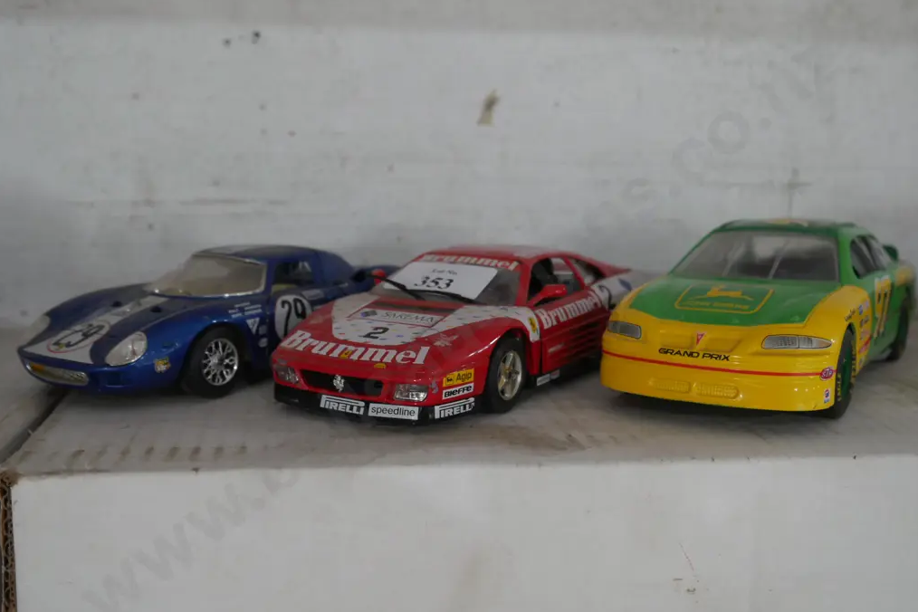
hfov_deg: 46.4
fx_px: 1071
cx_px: 461
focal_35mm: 42
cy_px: 333
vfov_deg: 31.9
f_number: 4.4
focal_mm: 20
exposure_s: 1/60
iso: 1600
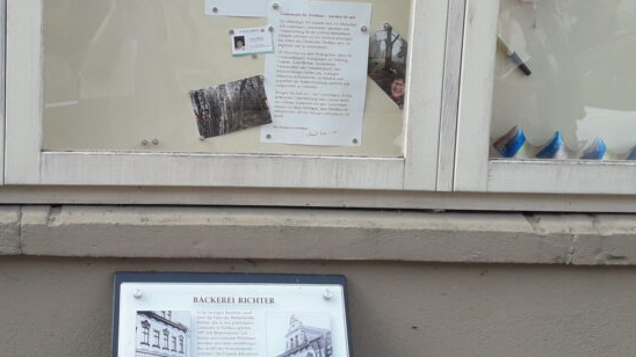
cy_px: 89
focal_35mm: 55
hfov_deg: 37.5
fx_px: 927
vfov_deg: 21.6
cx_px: 218
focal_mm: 3.6
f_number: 1.9
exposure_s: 1/428
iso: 40
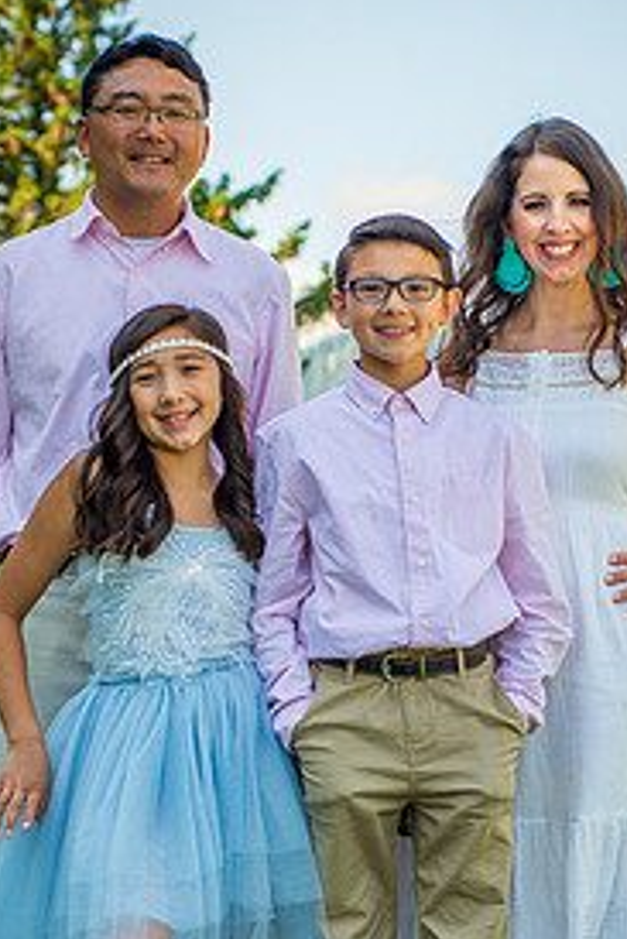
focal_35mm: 197
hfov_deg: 7.0
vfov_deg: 10.4
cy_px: 679
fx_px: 5140
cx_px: 456
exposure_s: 1/500
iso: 100
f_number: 5
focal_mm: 80
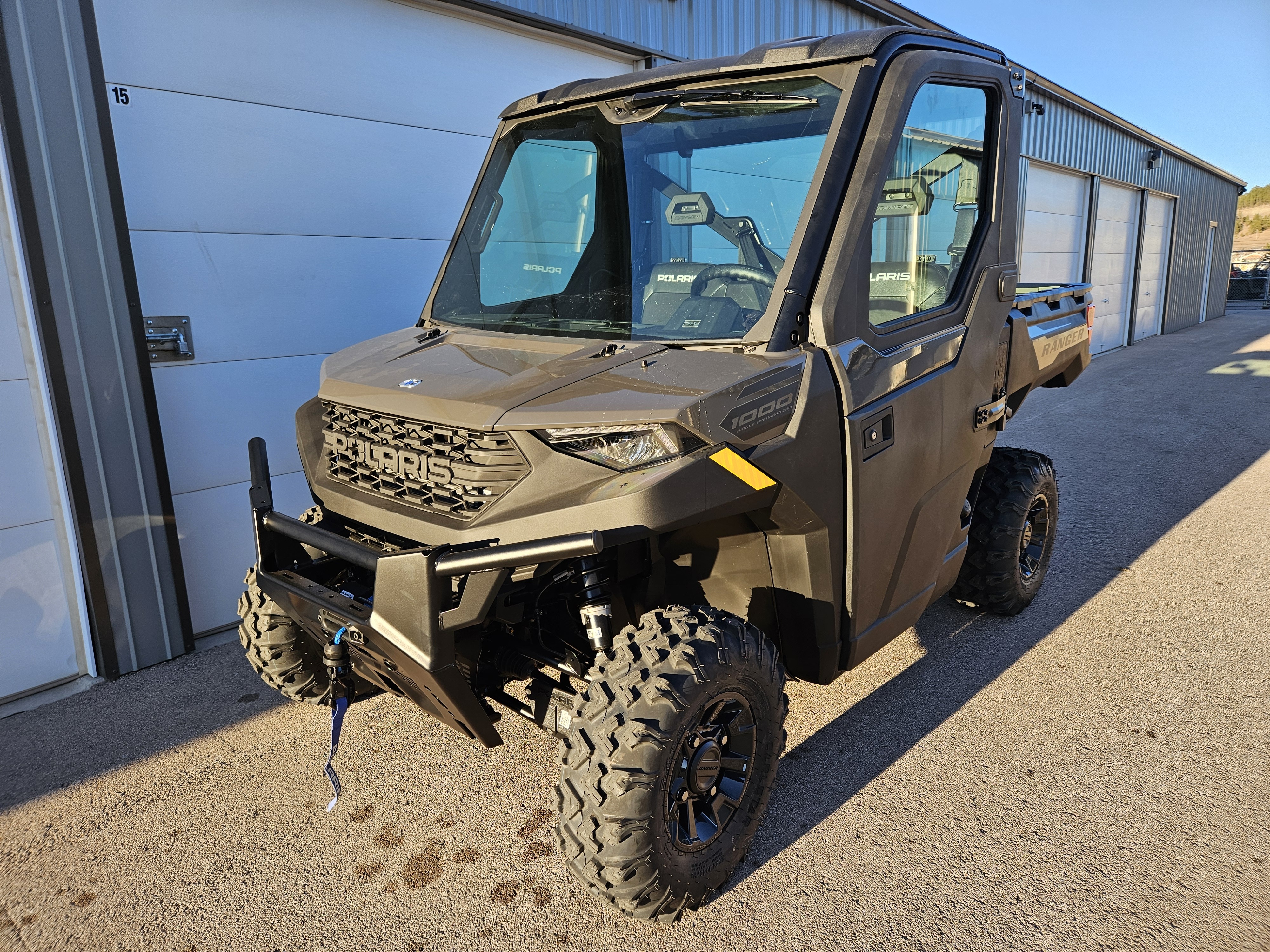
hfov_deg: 73.9
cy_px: 476
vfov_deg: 58.9
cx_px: 635
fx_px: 844
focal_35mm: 23
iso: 40
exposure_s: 1/474
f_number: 1.8
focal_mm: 5.4
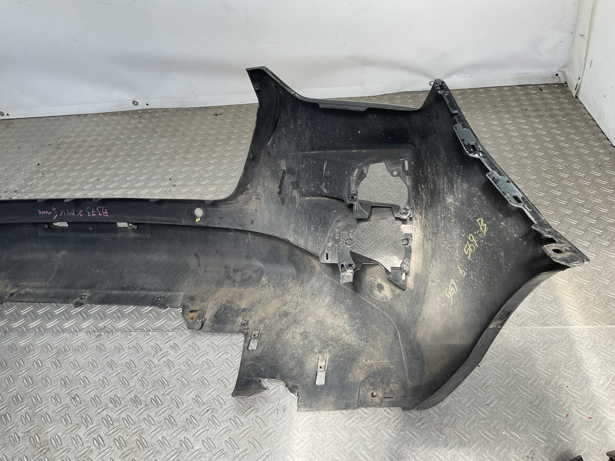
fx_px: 515
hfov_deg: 61.7
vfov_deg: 48.2
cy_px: 230
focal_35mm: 29
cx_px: 308
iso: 16
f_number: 1.8
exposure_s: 1/150
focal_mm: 3
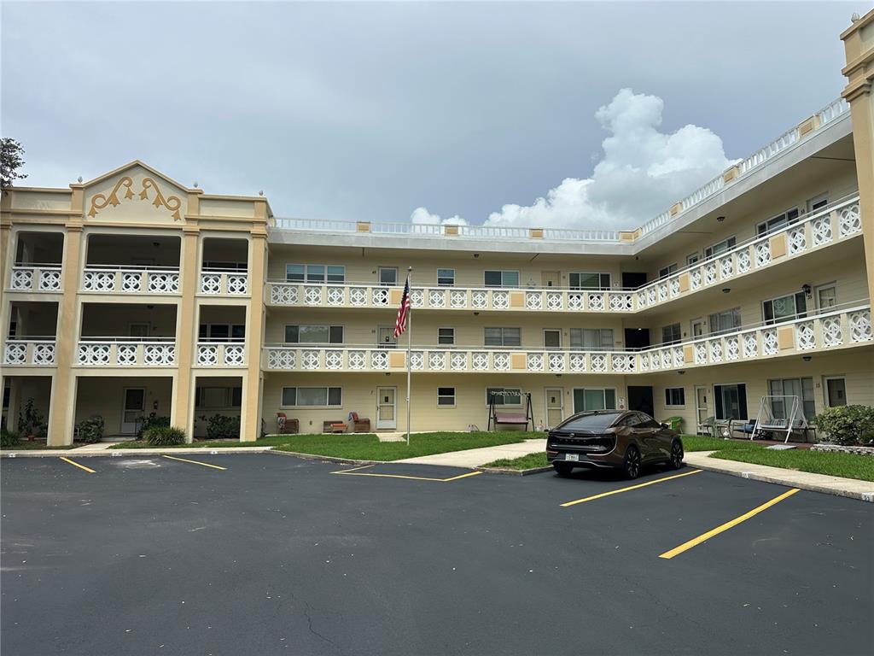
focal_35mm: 24
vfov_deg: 56.8
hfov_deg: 71.6
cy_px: 328
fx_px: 606
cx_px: 437
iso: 80
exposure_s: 1/6623
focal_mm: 6.86
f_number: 1.78
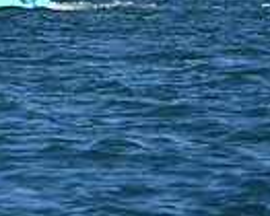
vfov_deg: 1.6
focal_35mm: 994
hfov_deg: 1.9
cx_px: -233
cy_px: -174
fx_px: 7949
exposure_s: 1/500
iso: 100
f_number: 8
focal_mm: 160
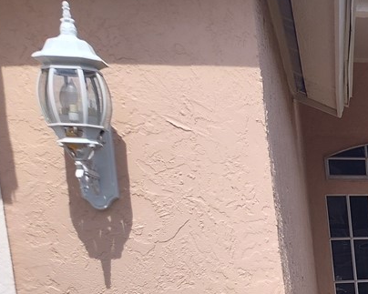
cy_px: 492
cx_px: 613
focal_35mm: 89
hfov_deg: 18.1
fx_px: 969
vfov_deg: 15.4
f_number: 1.8
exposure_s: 1/2182
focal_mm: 5.56
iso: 100
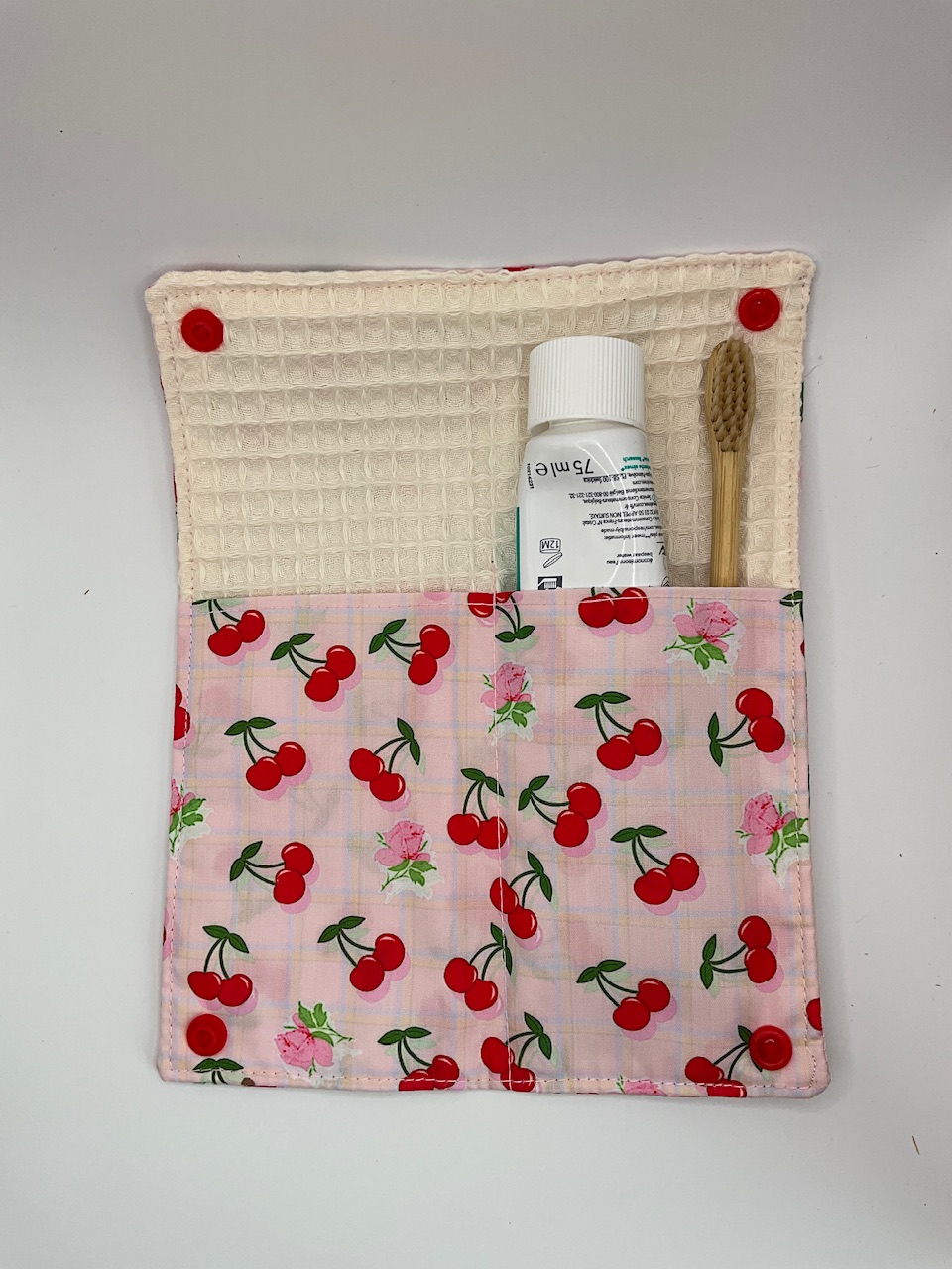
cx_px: 476
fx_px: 1063
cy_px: 634
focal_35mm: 29
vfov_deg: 61.7
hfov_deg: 48.2
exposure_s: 1/400
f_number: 1.8
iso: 25
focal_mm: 3
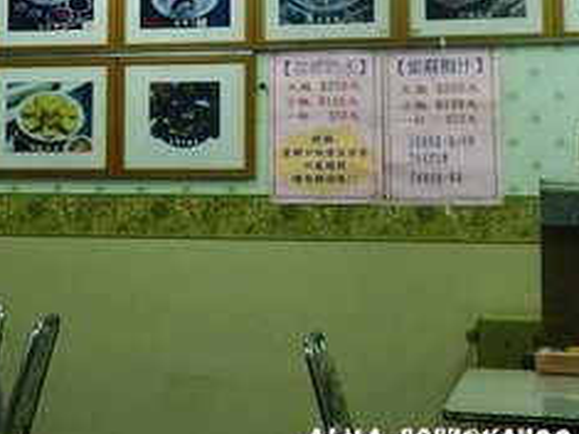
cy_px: 46
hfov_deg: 23.9
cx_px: 155
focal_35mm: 81
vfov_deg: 17.9
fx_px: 1354
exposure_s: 1/30
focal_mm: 6.7
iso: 280
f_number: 4
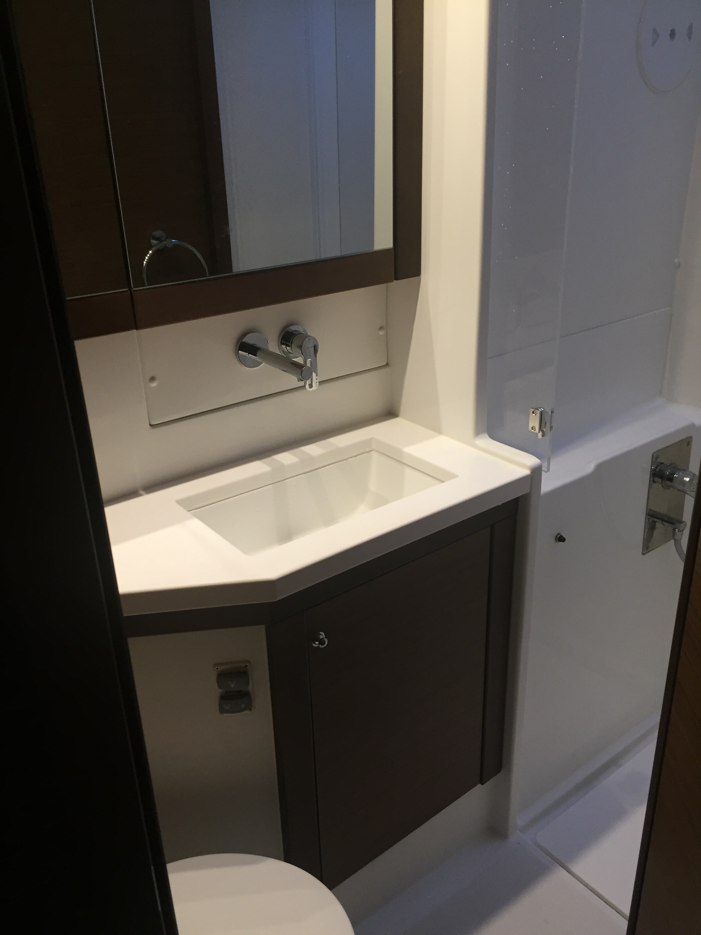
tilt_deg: -23.0
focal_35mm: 29
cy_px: 468
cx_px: 350
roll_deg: +1.6
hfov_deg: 48.2
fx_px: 783
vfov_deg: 61.7
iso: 125
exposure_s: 1/33
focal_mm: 4.15
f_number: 2.2
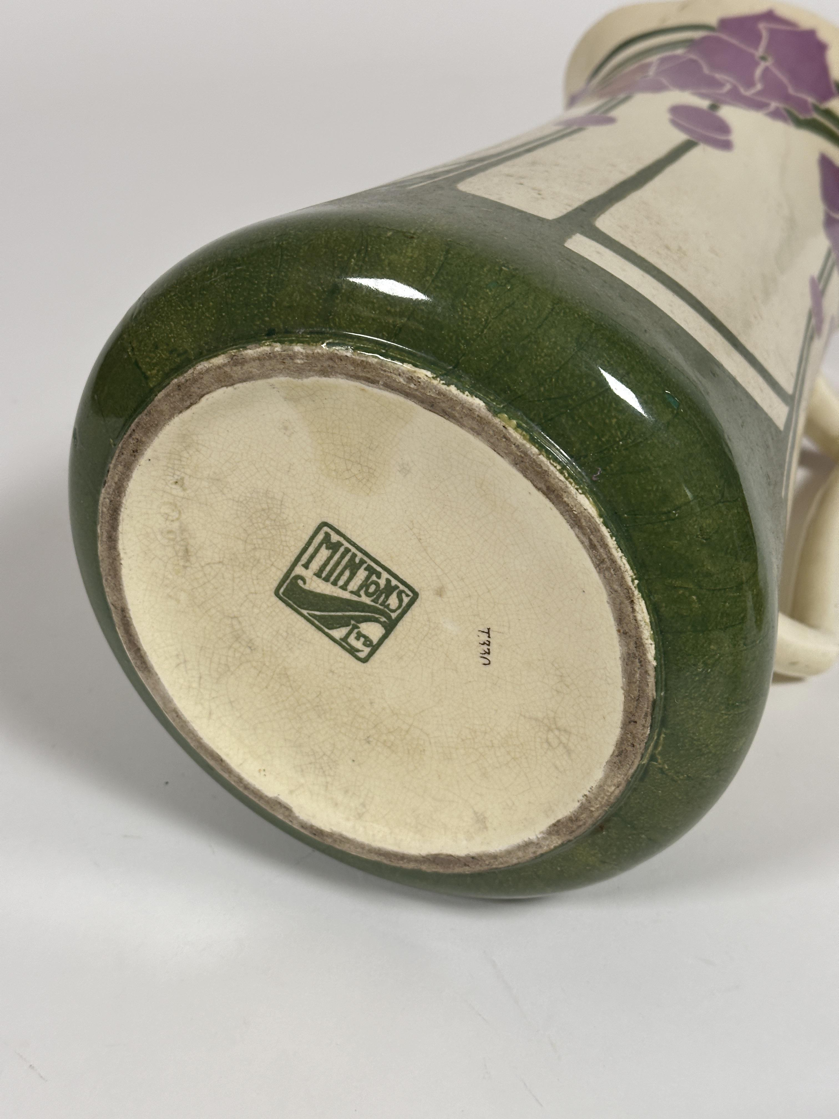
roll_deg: +0.9
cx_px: 420
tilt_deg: -35.9
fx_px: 1551
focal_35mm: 48
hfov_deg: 30.3
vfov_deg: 39.7
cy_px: 560
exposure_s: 1/100
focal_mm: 6.86
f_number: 1.78
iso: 125
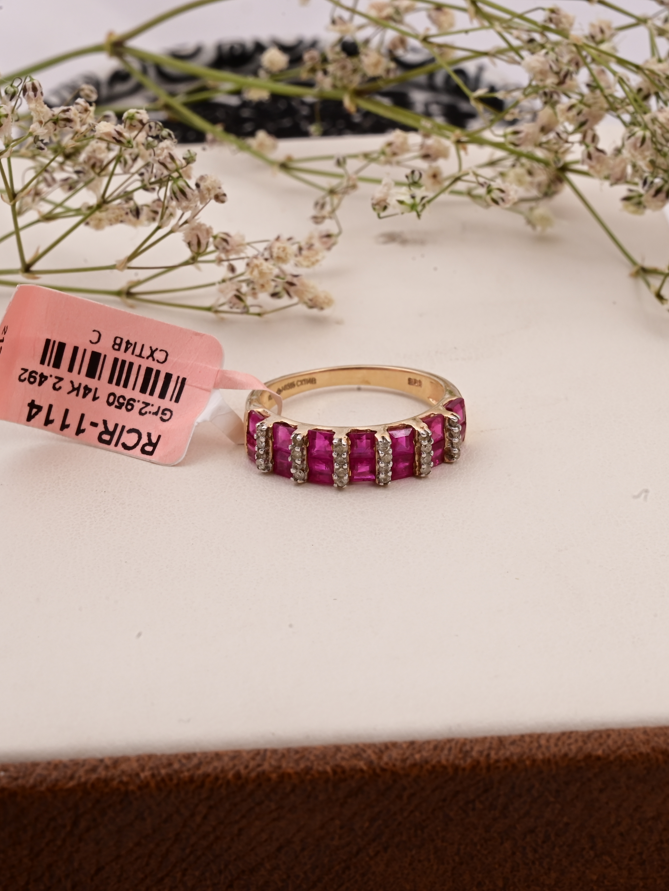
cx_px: 364
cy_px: 449
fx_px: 2628
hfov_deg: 14.5
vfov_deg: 19.3
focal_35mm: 102
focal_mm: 70
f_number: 22
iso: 640
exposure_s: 1/60
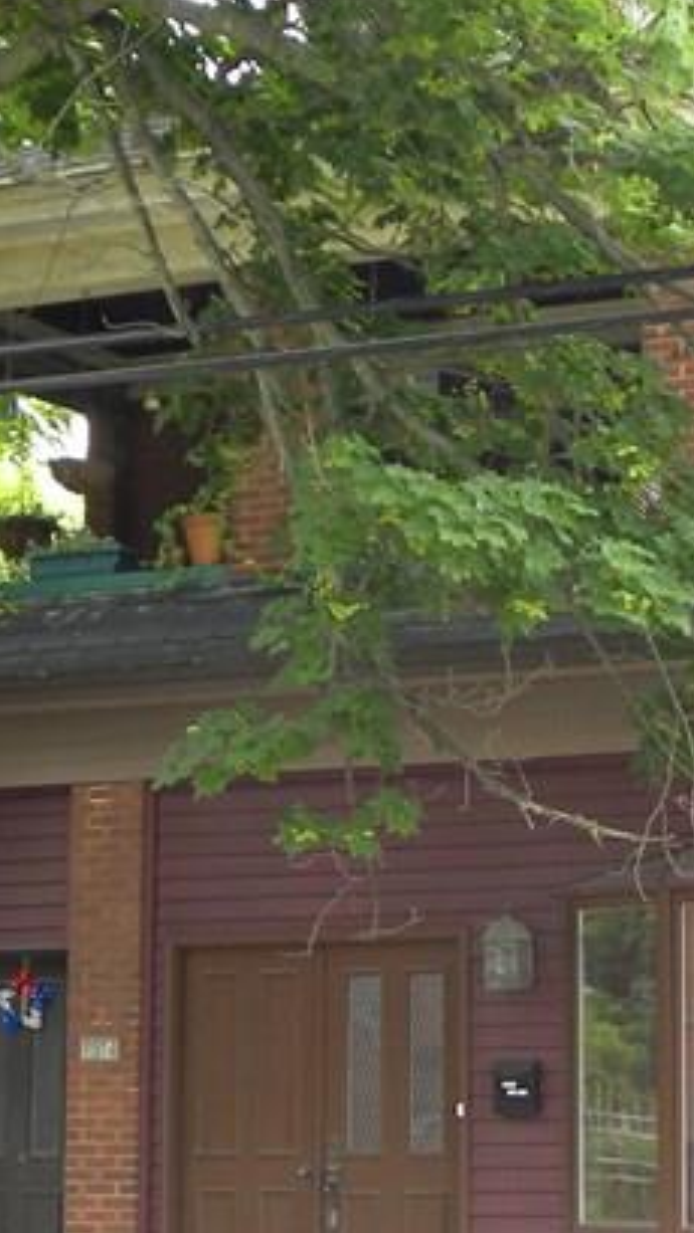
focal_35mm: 90
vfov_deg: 23.6
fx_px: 2945
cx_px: 622
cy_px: 708
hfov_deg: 13.3
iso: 91
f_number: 2.8
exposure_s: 1/77.4
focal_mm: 5.9
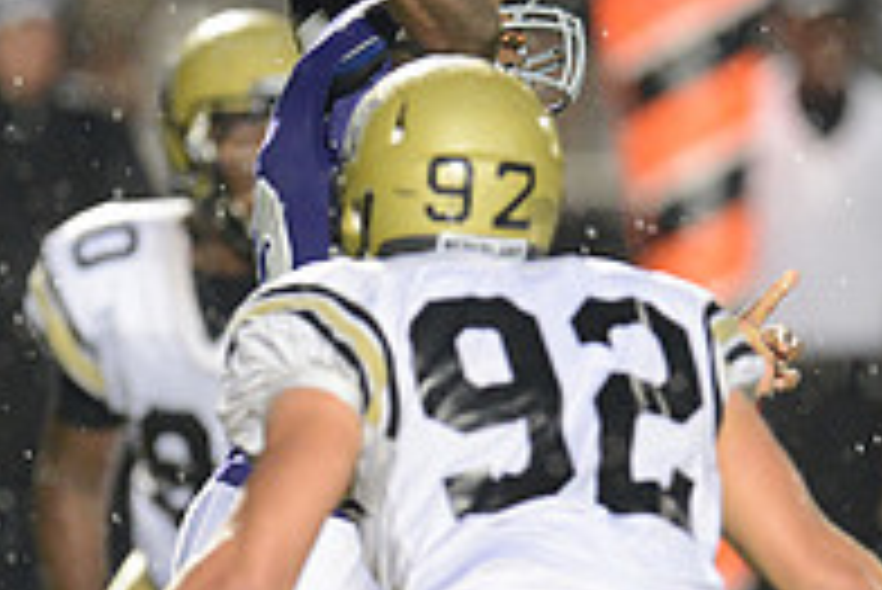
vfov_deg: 1.2
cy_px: 421
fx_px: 29078
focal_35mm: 1186
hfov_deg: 1.7
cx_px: 580
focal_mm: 400
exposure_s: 1/1000
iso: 5000
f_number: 2.8
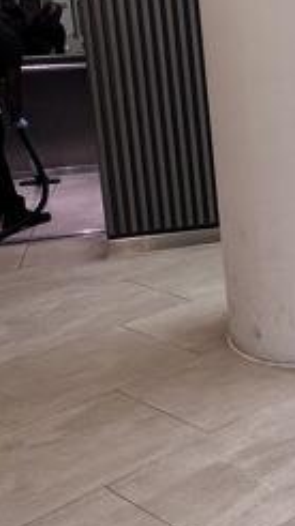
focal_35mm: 59
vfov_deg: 35.0
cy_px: 163
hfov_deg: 17.6
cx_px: 477
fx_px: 822
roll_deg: +0.9
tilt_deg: -10.7
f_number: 1.8
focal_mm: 1.57
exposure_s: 1/100
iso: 64
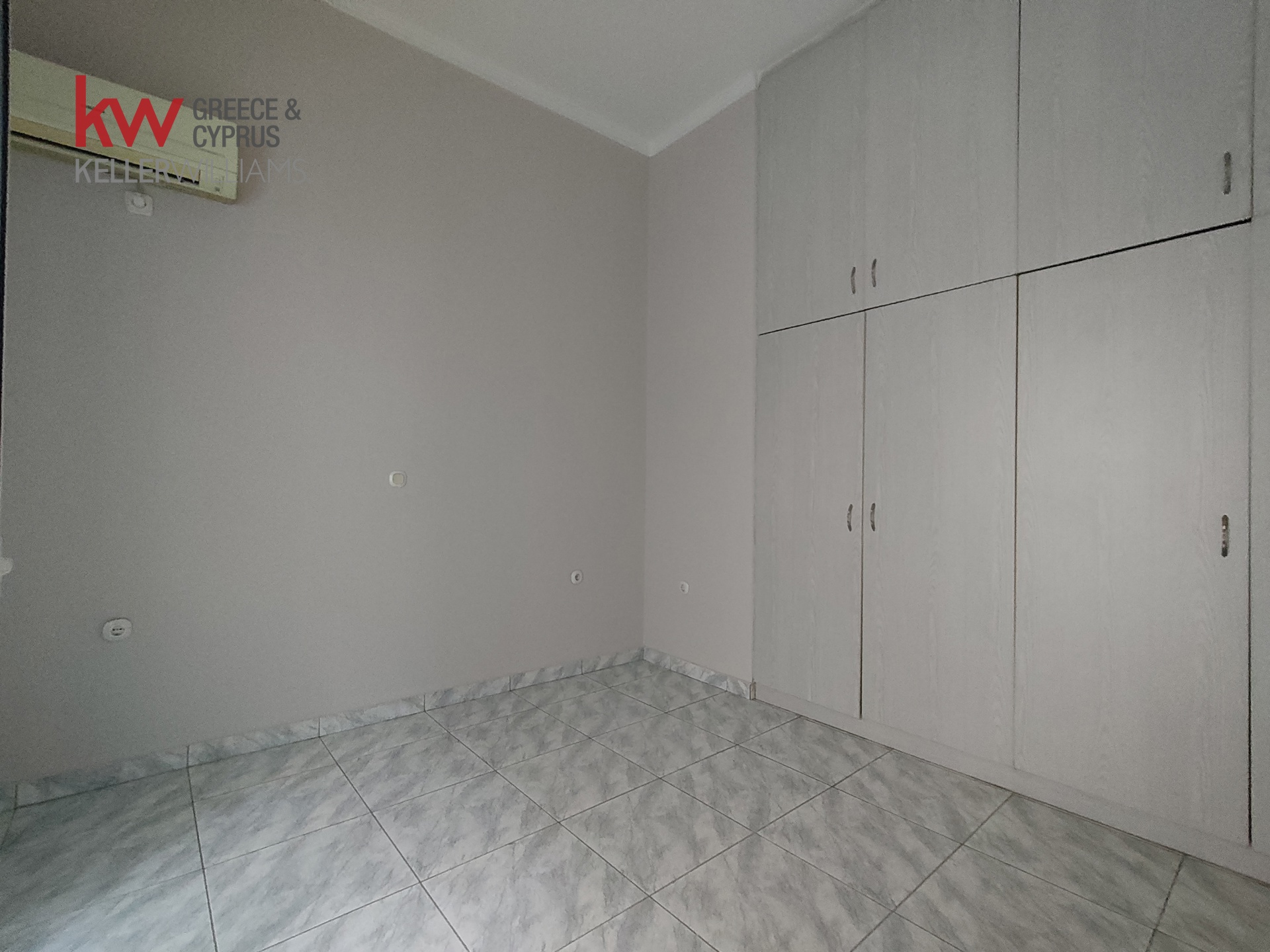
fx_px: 550
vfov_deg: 81.7
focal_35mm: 15
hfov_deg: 98.2
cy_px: 476
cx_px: 635
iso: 1000
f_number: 2.2
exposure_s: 1/33.3
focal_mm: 1.67
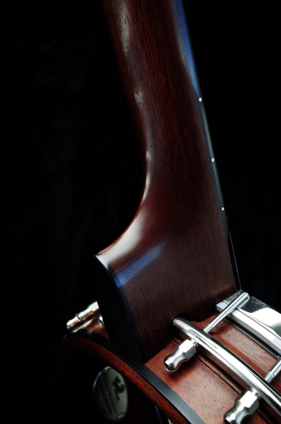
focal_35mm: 28
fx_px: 329
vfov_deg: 65.6
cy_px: 212
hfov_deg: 46.2
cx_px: 140
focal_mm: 18.3
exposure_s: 1/100
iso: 400
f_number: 6.3
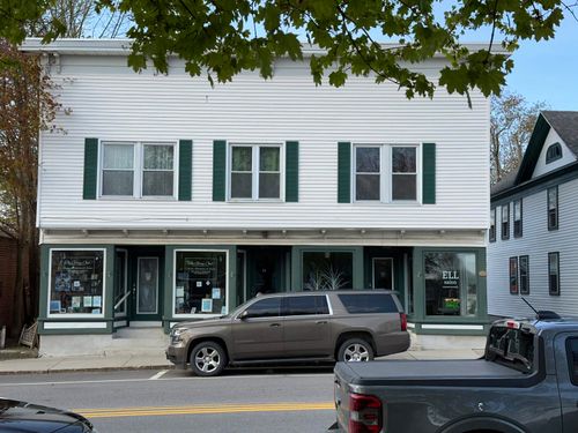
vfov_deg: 30.3
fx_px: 801
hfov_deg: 39.7
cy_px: 216
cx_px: 289
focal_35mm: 48
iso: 64
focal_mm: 6.86
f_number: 1.78
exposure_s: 1/1815
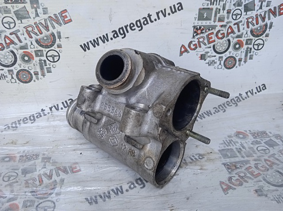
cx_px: 142
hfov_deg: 63.5
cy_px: 106
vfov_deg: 49.7
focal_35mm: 28
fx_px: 229
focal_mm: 3.43
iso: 100
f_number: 2.2
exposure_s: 1/139
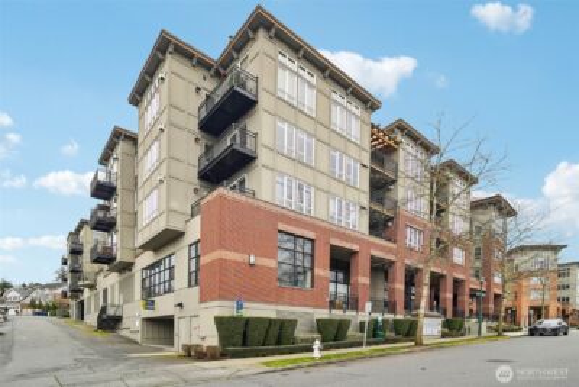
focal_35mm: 16
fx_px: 257
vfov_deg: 73.8
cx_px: 290
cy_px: 194
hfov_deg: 96.7
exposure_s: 1/320
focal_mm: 16
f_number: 8
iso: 1600
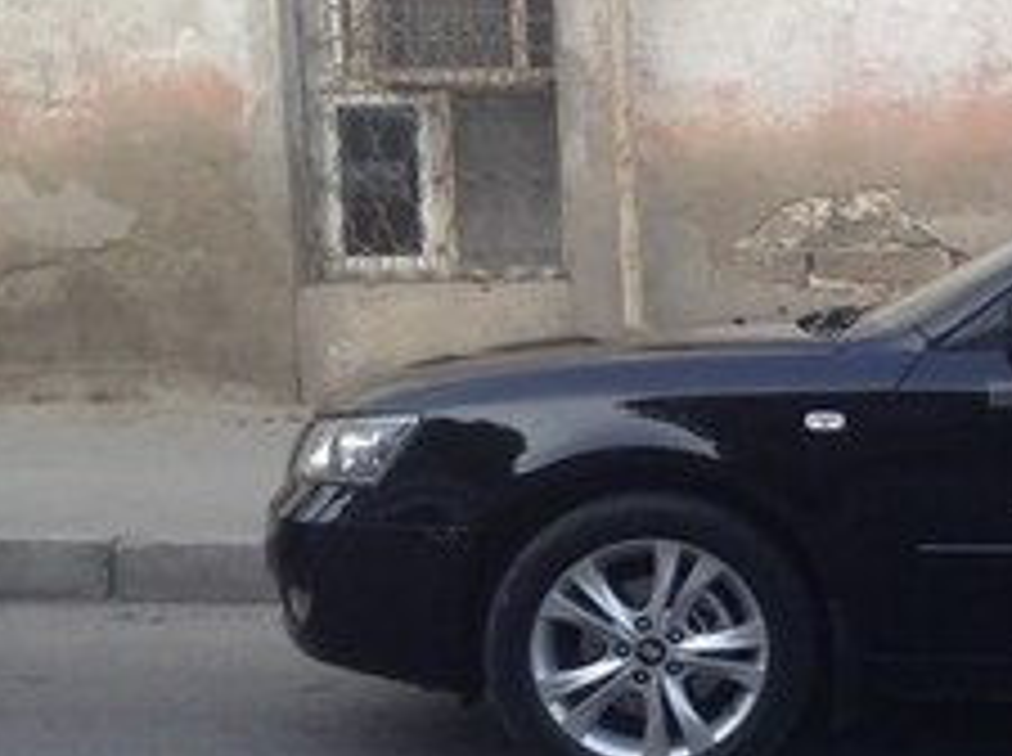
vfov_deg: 15.2
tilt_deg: -7.0
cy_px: 448
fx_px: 2831
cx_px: 1448
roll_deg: -1.2
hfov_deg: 18.3
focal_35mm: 97
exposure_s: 1/185
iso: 50
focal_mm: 4.12
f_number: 2.4
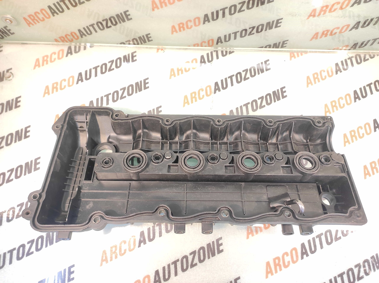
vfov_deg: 74.7
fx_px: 186
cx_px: 190
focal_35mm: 17
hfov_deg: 91.1
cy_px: 142
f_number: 1.79
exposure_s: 1/25
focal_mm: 4.74
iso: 397
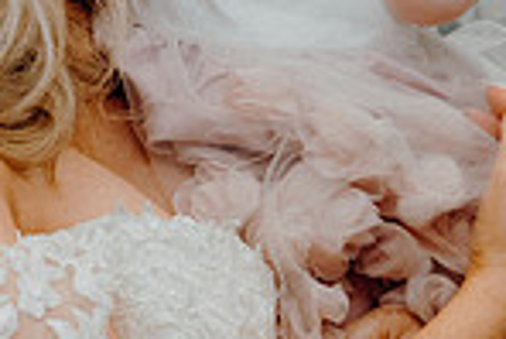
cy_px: -2
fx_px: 2645
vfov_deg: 7.3
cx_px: 321
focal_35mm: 188
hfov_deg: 10.9
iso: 2500
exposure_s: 1/160
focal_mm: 48
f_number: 5
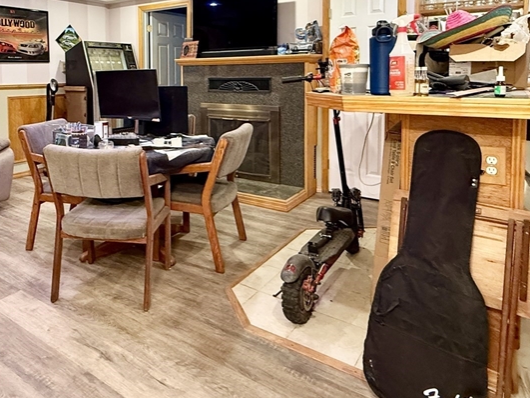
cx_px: 201
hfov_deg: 64.4
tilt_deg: -3.6
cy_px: 98
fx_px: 413
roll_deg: +0.6
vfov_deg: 49.2
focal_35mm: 27
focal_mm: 2.22
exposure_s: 1/60
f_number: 2.2
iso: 640
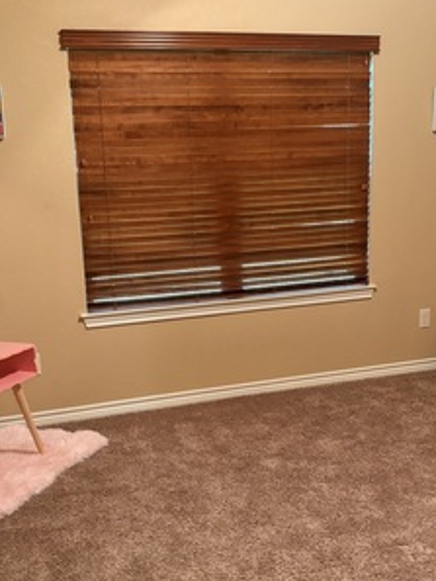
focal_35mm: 42
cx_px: 226
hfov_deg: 34.4
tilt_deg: -13.0
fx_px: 705
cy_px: 305
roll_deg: +1.5
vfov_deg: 44.8
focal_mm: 5.96
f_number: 1.6
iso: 500
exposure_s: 1/40
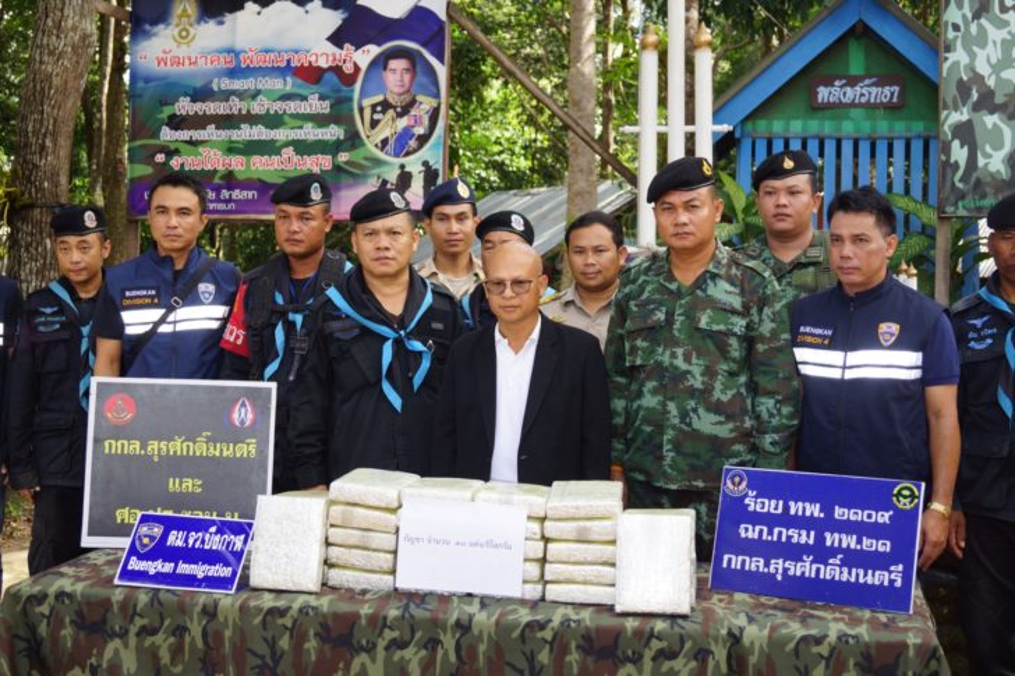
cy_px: 338
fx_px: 1480
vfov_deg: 25.7
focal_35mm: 52
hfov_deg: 37.9
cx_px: 508
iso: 100
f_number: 5
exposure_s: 1/60
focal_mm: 35
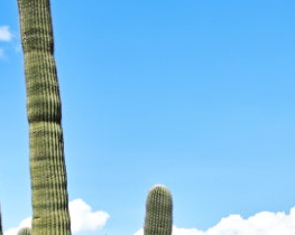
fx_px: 872
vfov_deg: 15.1
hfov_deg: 18.2
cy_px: 234
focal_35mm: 100
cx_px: 351
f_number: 14
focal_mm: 28
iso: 160
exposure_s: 1/320
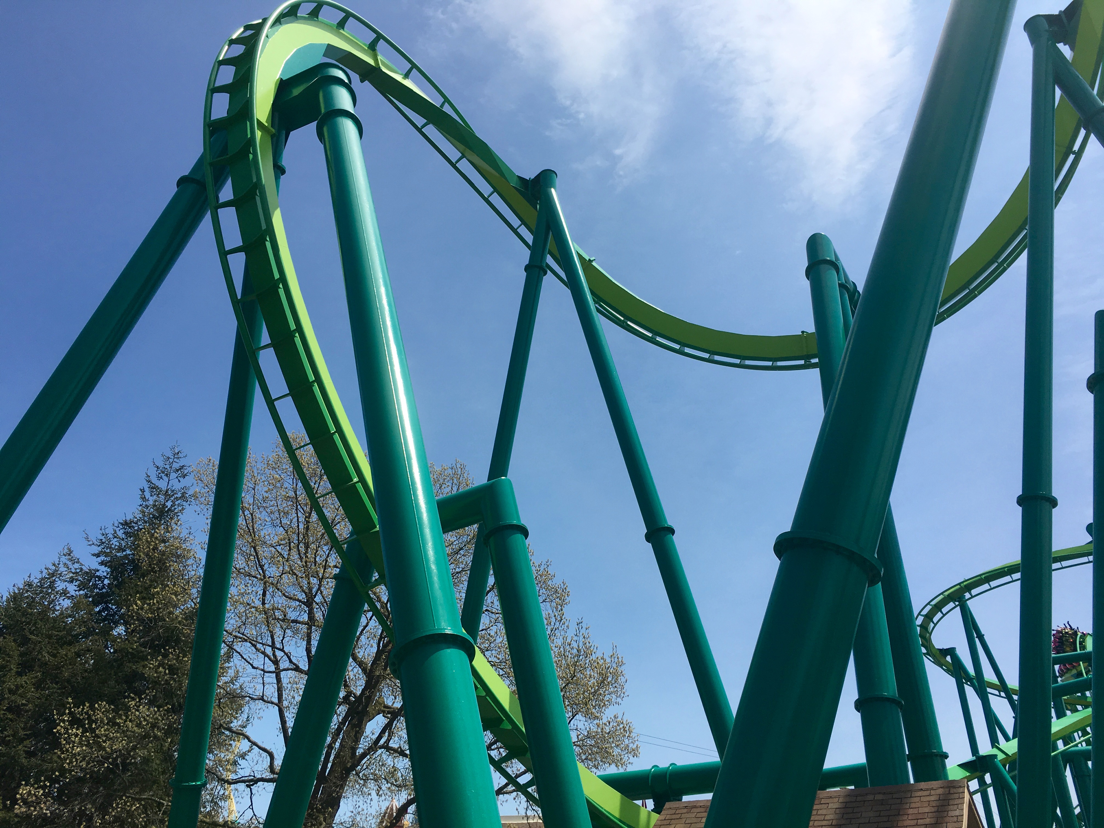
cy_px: 414
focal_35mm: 29
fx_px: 925
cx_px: 552
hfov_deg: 61.7
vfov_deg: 48.2
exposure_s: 1/2198
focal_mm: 4.15
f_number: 2.2
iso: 25
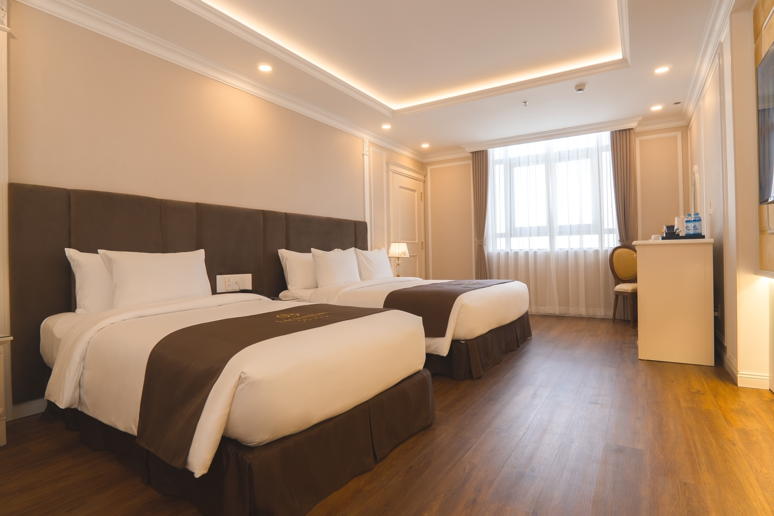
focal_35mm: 18
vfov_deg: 67.4
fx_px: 387
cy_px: 258
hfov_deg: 90.0
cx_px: 387
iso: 400
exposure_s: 1/20
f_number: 6.3
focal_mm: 12
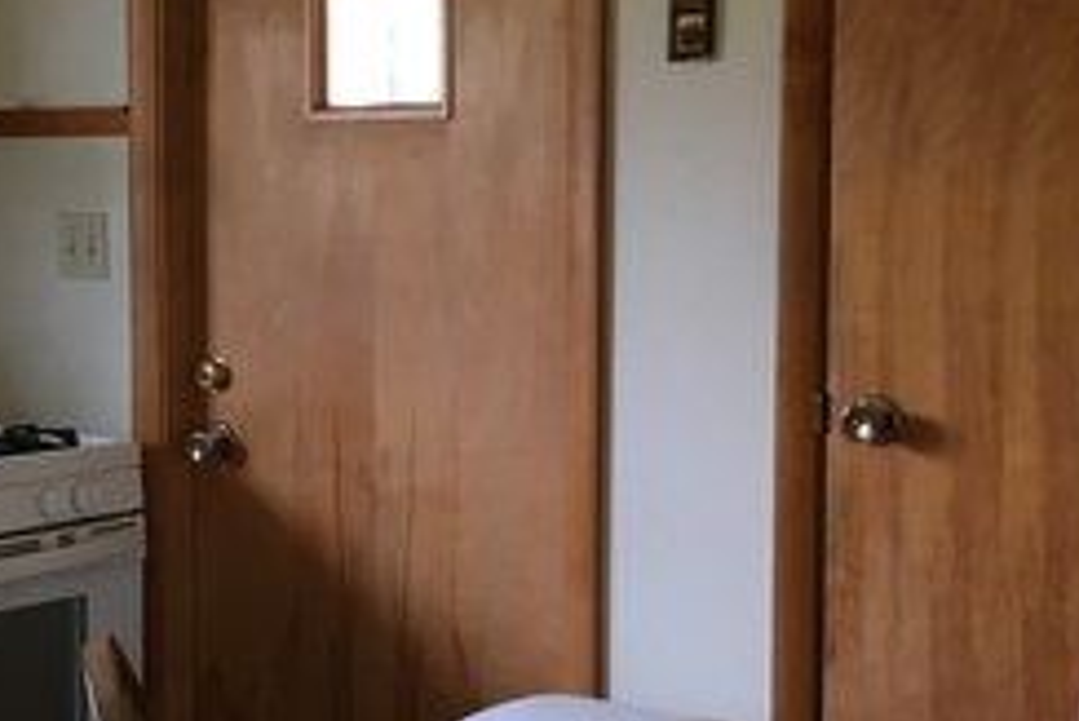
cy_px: 372
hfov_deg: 24.9
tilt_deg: -4.3
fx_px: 2369
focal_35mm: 79
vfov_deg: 17.3
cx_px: 111
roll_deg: +0.9
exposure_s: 1/30
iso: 50
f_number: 2.2
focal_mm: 4.15
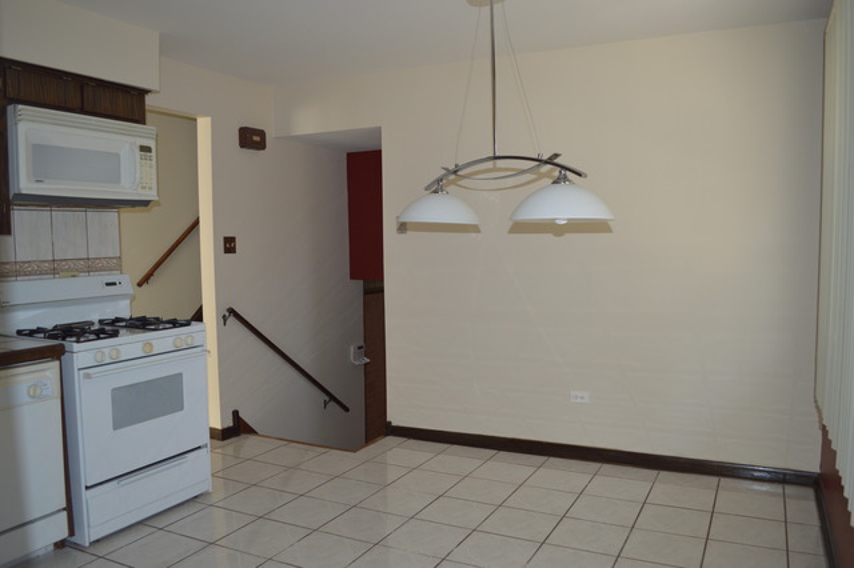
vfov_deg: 47.9
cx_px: 427
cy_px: 284
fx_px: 640
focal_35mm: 27
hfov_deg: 67.4
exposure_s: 1/80
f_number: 3.5
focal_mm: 18
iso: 400
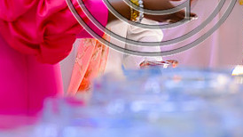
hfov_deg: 9.3
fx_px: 1501
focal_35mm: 233
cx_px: 151
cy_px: -28
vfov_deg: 5.2
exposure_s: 1/100
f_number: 2.8
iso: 500
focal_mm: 70
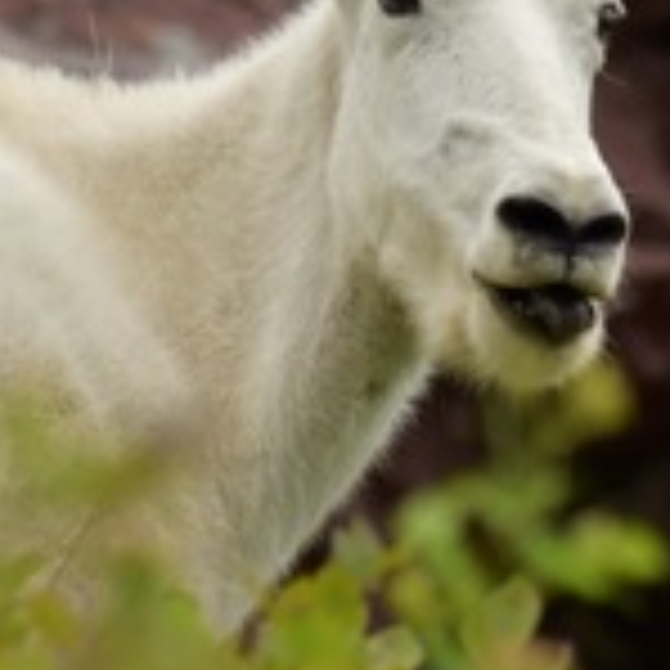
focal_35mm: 1150
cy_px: 119
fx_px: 25183
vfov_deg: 1.5
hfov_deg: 1.5
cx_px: 391
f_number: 6.3
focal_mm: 240
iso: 800
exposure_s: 1/500
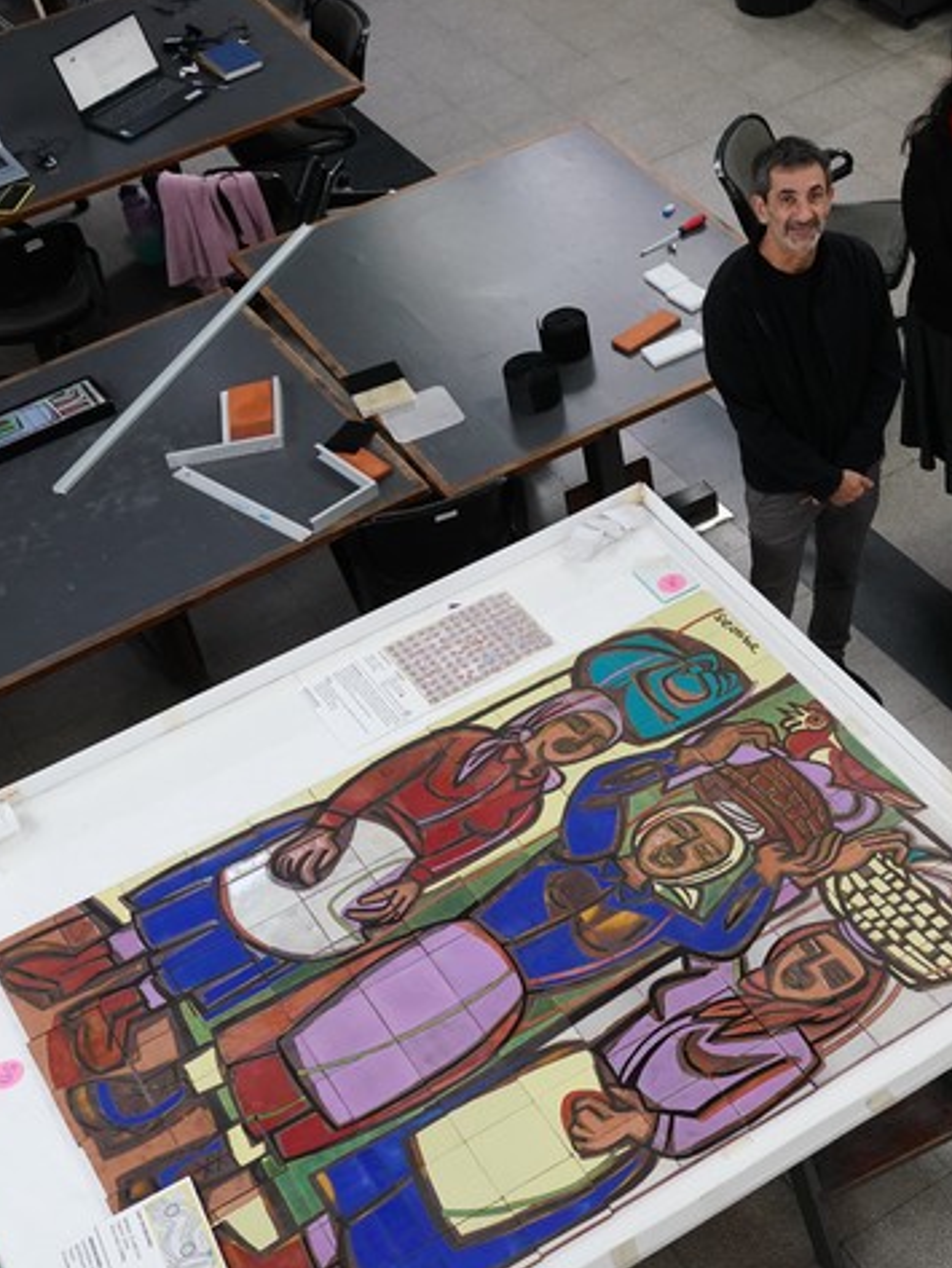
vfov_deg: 32.2
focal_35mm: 60
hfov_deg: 24.1
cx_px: 721
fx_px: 2199
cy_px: 630
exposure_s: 1/100
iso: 3200
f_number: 5.6
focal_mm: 41
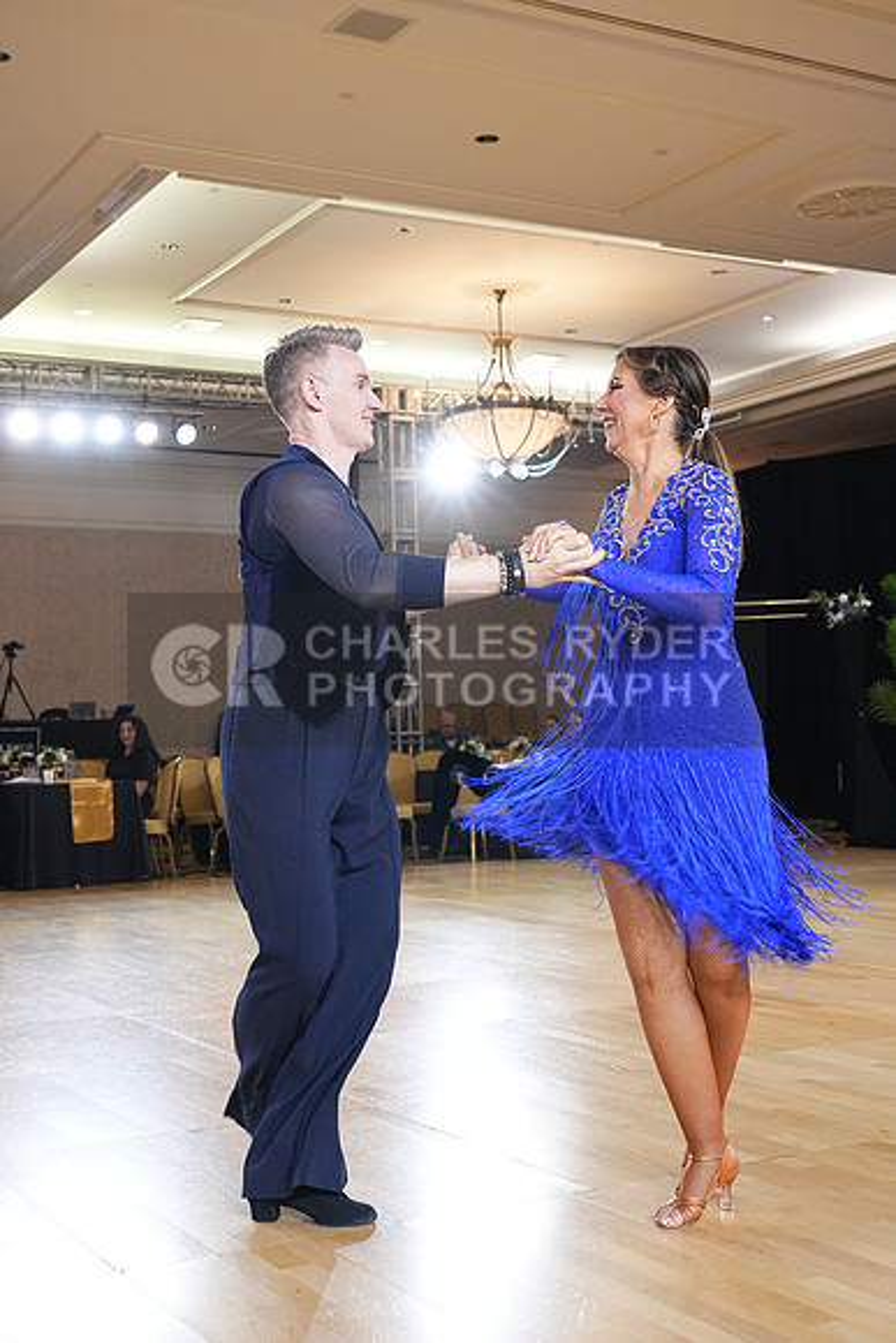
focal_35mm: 43
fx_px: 1604
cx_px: 448
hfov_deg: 31.2
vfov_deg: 45.4
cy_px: 672
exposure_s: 1/200
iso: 5000
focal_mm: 43
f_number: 6.3
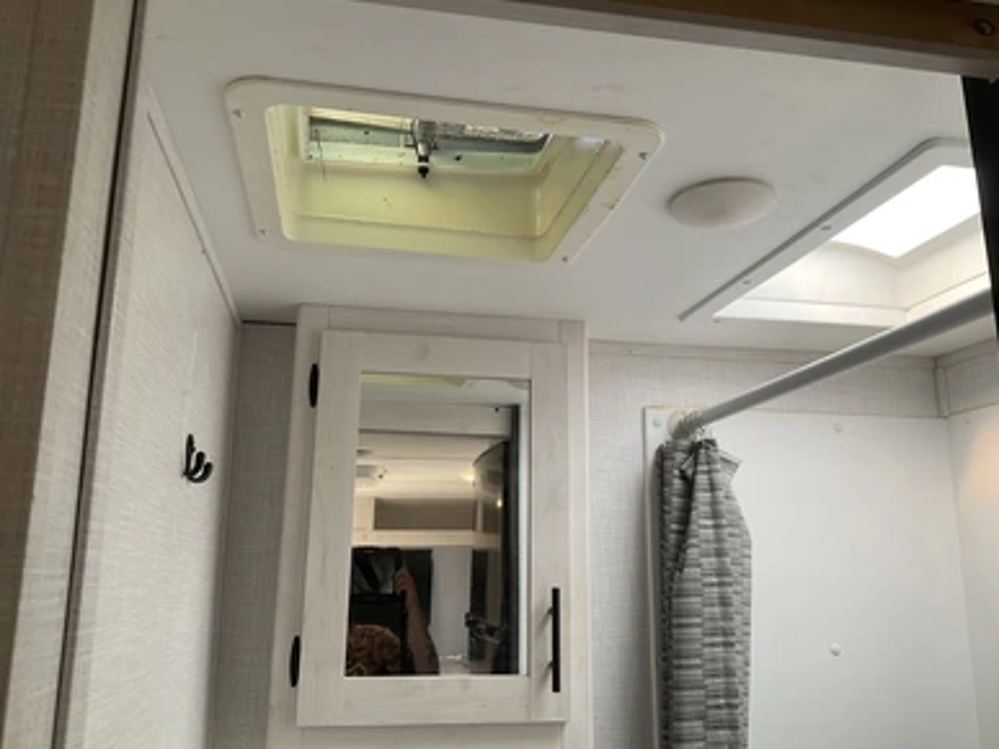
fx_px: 866
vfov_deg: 46.8
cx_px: 498
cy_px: 364
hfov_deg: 60.0
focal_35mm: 30
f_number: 1.8
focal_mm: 3
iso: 32
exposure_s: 1/122
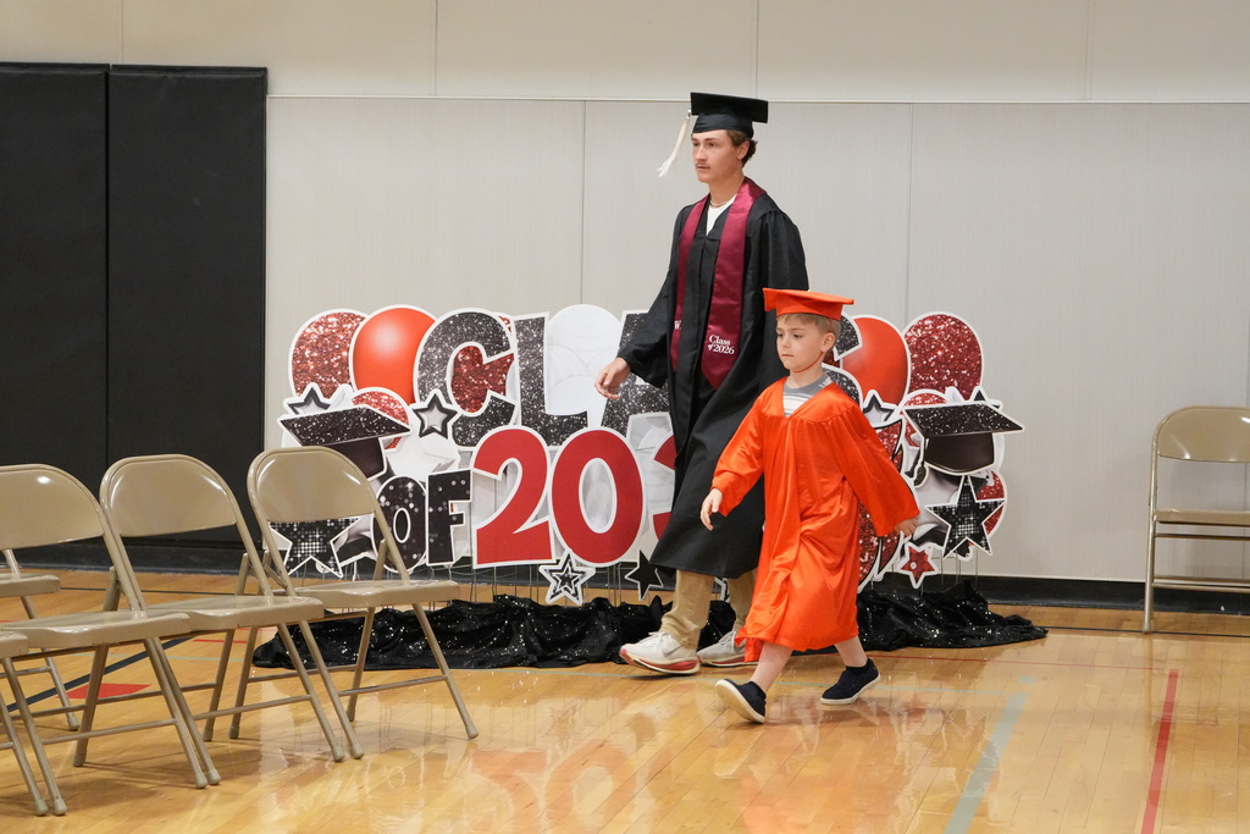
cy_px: 417
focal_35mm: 92
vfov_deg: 14.9
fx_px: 3177
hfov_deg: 22.3
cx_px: 625
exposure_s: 1/400
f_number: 3.5
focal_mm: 61
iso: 6400
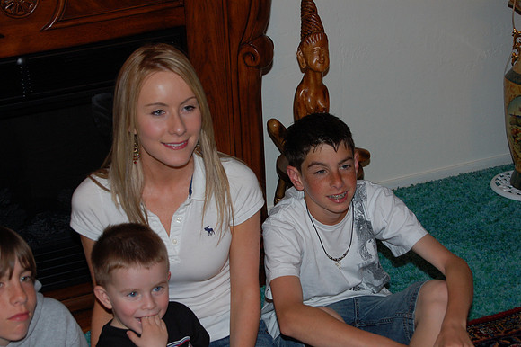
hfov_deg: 24.6
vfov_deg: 16.5
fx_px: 1193
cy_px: 174
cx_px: 260
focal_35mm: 82
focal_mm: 55
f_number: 5.6
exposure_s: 1/60
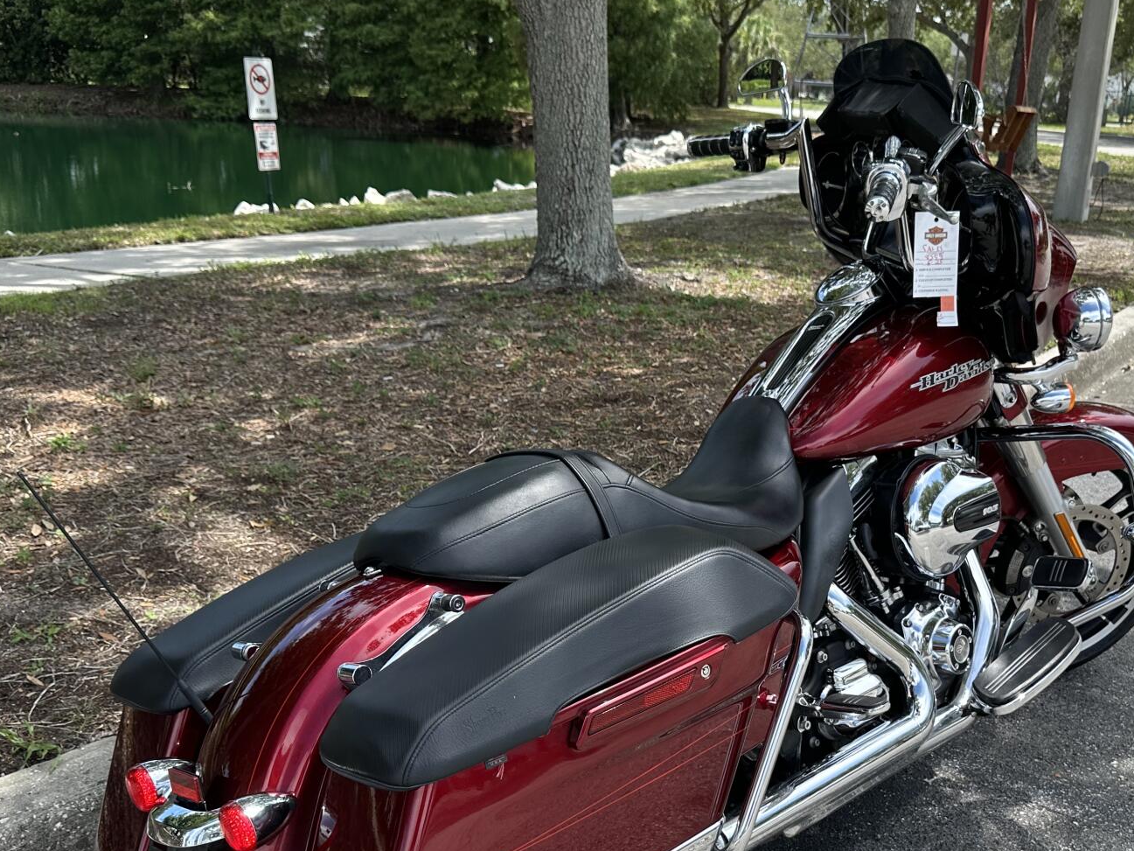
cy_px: 593
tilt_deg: -20.9
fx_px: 1212
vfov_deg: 38.1
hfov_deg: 49.8
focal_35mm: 37
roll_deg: -2.2
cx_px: 688
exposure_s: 1/1751
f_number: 1.78
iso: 80
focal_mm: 6.86
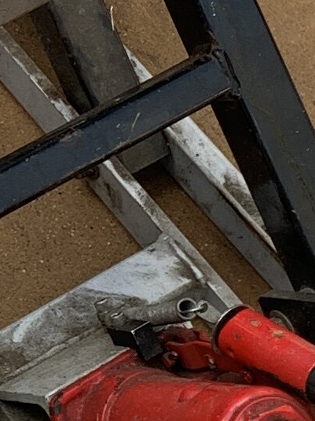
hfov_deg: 7.4
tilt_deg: -51.9
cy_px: -12
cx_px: -240
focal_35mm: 196
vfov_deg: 10.0
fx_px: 2379
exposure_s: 1/145
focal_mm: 4.25
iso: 25
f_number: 1.8
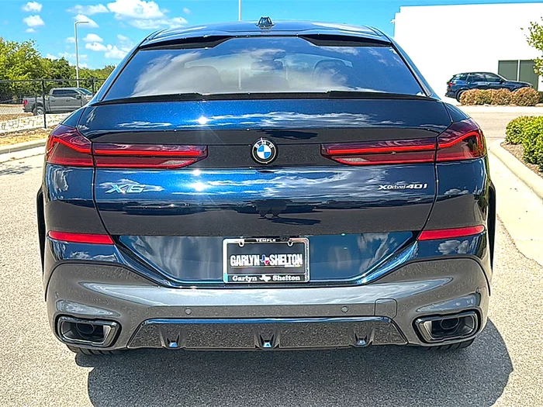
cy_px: 204
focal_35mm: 37
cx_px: 272
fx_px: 580
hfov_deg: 50.1
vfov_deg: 38.7
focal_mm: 6.86
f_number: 1.78
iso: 80
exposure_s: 1/3378
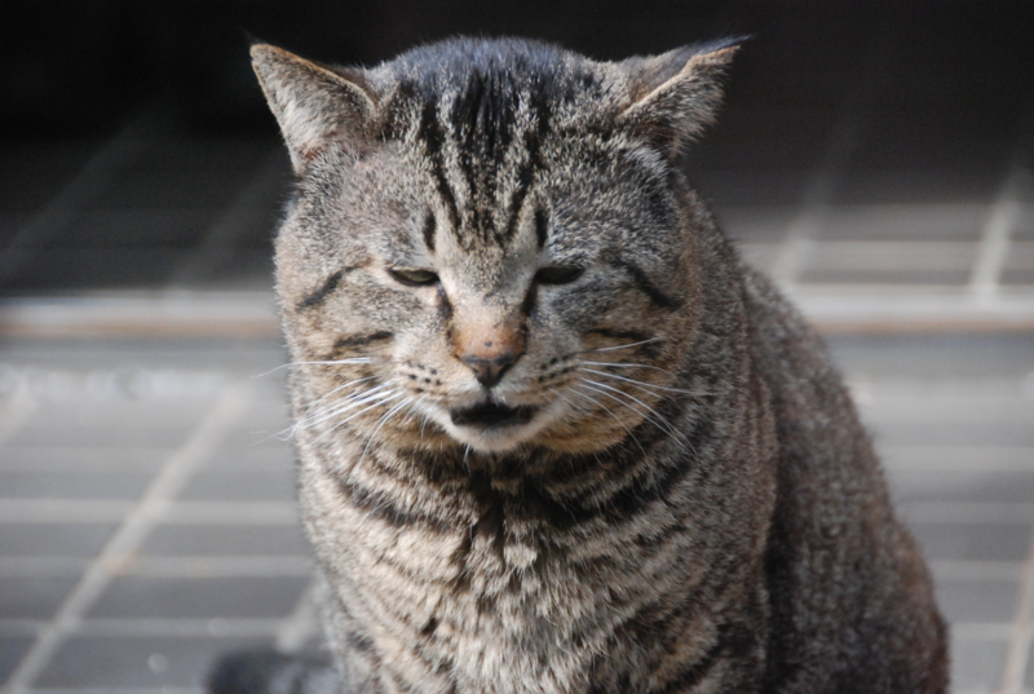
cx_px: 517
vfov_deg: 4.6
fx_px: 8634
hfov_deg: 6.9
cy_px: 347
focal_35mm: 300
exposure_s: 1/500
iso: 1600
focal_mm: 200
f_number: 5.6
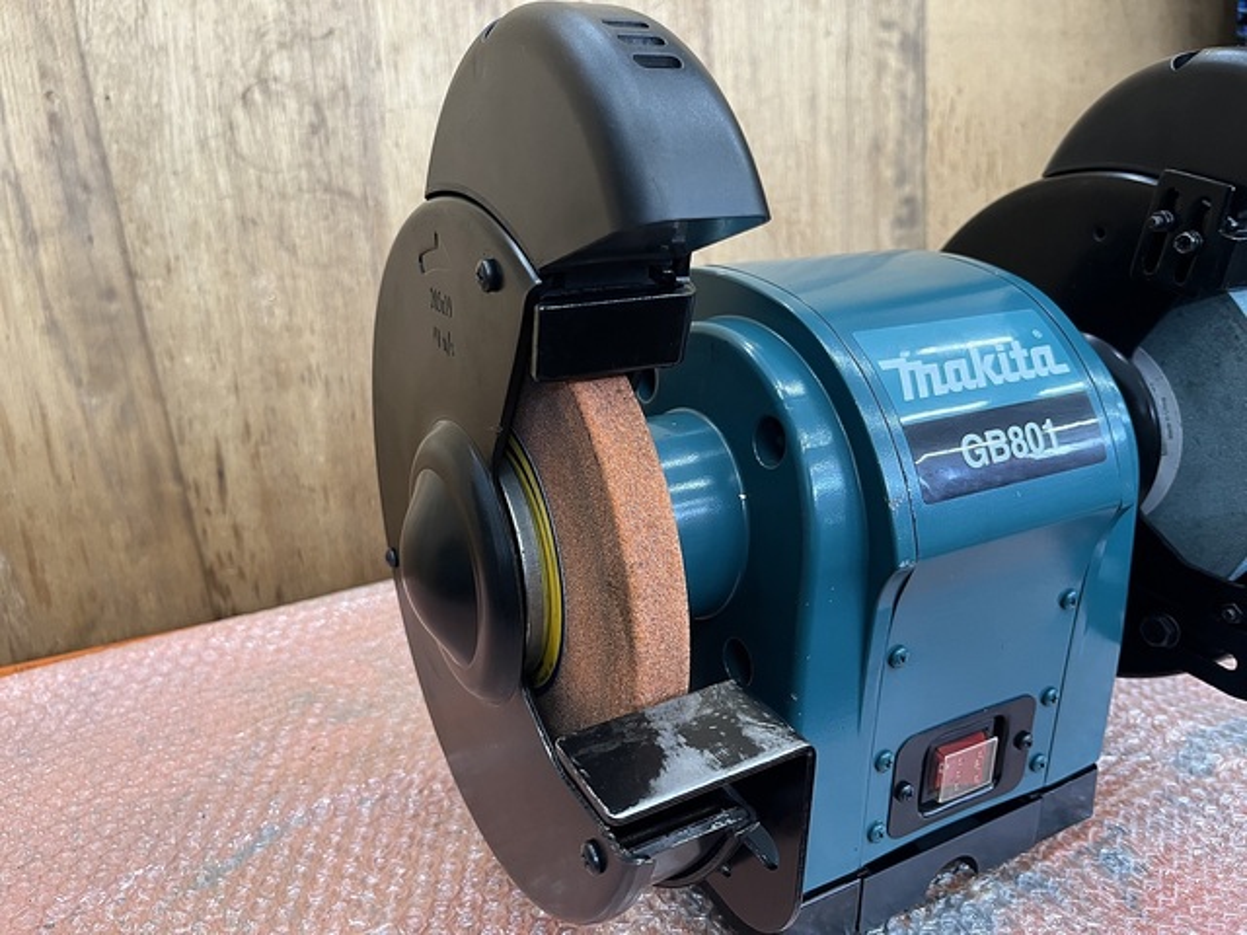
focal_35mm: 26
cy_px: 468
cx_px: 624
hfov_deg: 67.3
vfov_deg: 53.1
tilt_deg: -22.7
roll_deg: -0.6
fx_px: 937
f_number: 1.6
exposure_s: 1/63
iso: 125
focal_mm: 5.1
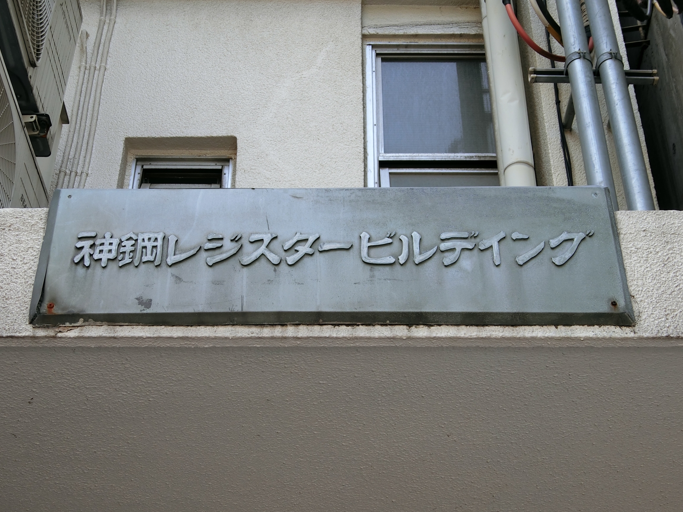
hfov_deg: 31.7
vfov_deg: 24.0
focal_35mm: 61
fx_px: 1203
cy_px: 259
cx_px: 338
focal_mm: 12.8
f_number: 4.8
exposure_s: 1/125
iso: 80
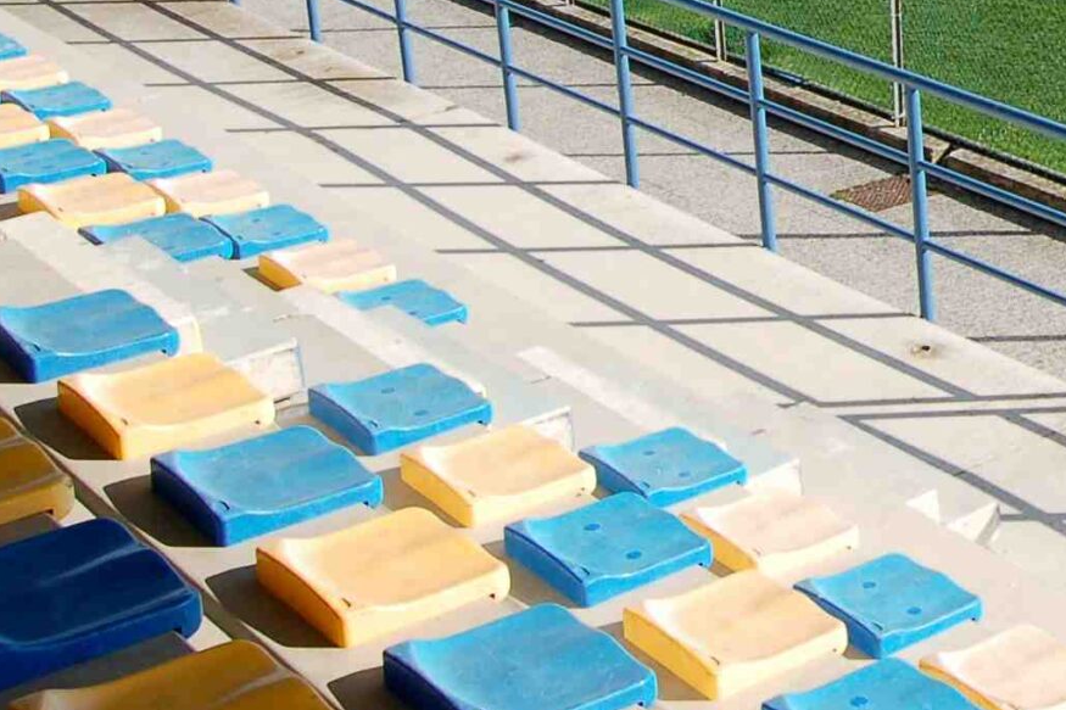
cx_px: 1517
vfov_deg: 16.5
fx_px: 2339
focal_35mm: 79
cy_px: -161
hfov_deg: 22.1
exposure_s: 1/250
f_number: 10
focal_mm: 18
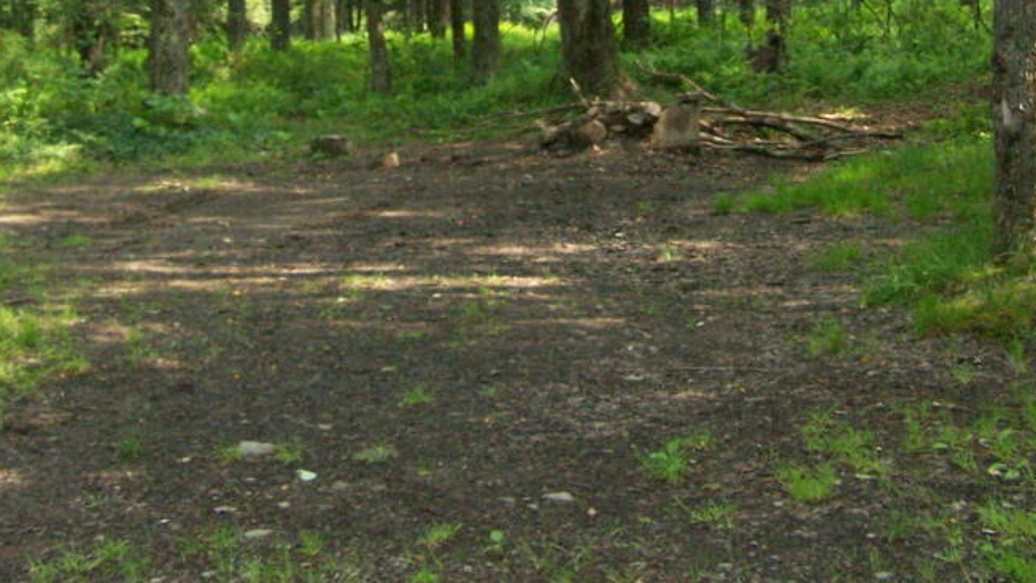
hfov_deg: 32.3
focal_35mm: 65
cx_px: 475
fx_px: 1786
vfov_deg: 18.0
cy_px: -13
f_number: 2.8
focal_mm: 6.3
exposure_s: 1/320
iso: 400
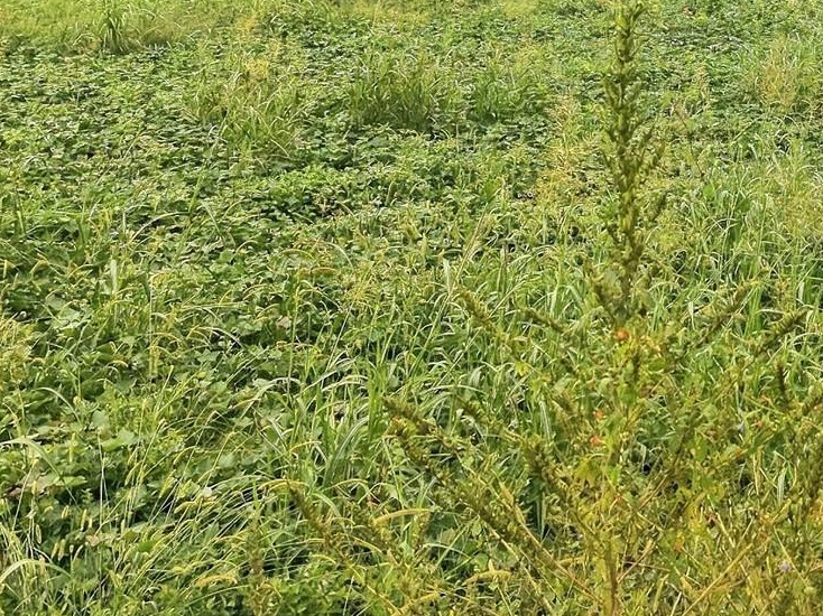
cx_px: 856
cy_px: -166
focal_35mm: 67
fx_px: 1592
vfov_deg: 20.2
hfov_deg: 27.1
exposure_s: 1/100
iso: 140
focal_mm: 8.7
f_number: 1.8
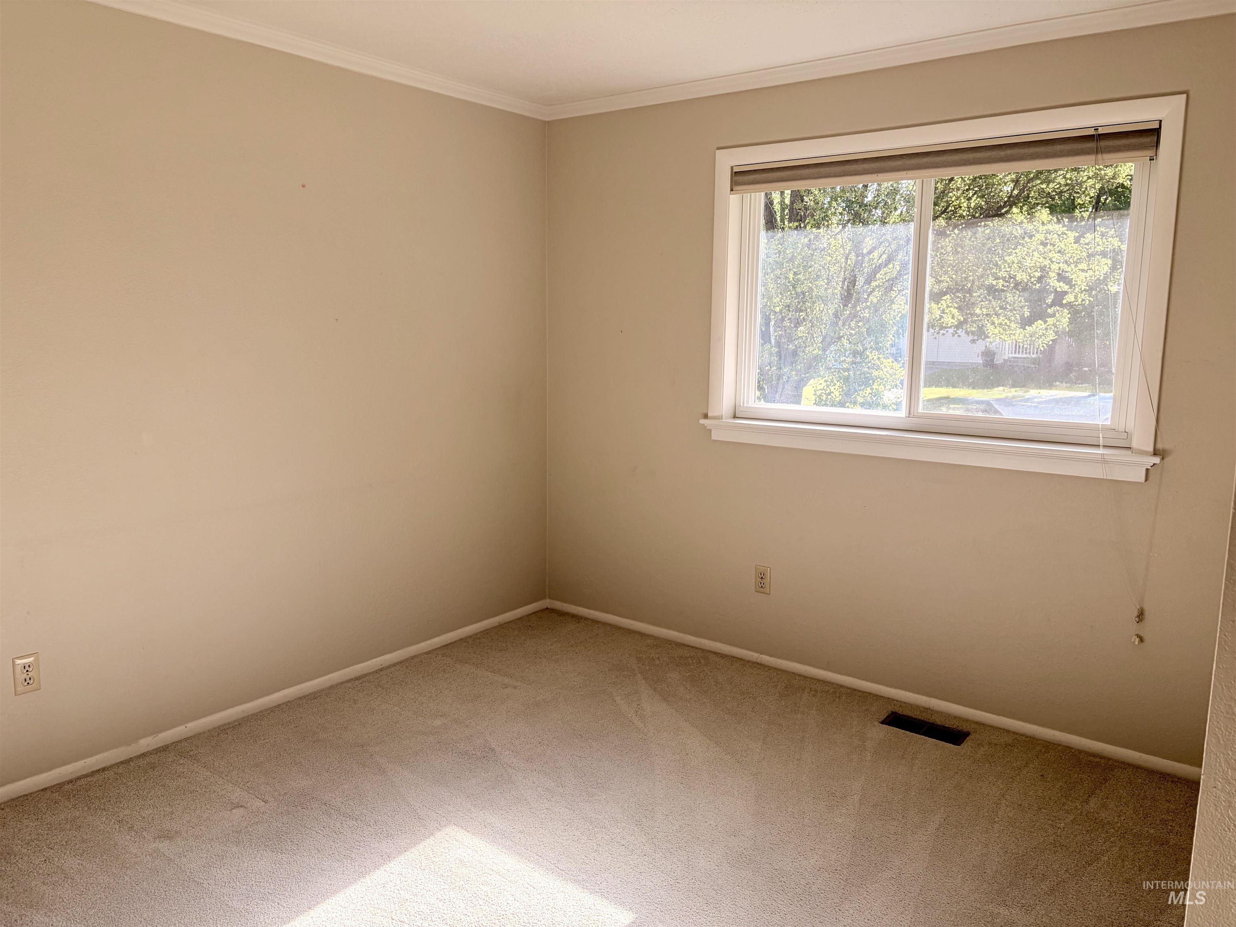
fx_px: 928
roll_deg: -0.1
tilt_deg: -7.5
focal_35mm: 26
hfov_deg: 67.3
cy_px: 464
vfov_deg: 53.1
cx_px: 618
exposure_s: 1/173
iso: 40
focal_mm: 5.96
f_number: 1.6
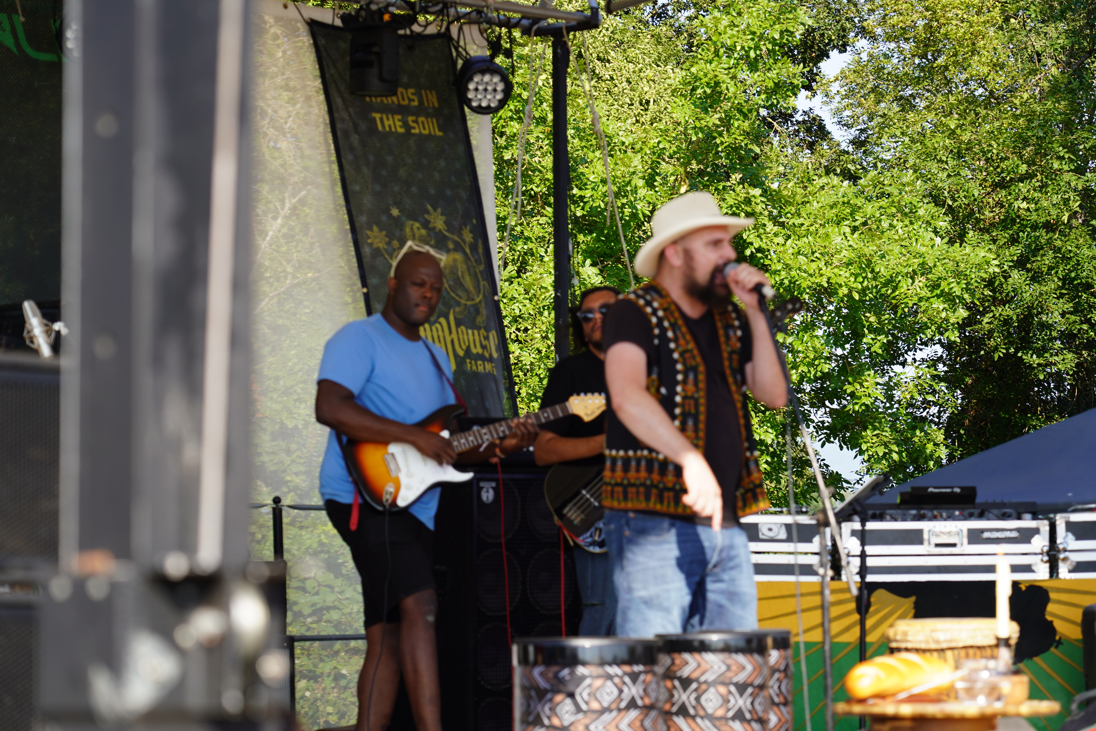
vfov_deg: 13.0
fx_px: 3196
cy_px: 366
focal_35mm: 105
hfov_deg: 19.5
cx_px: 548
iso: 100
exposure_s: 1/160
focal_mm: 105
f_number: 5.6
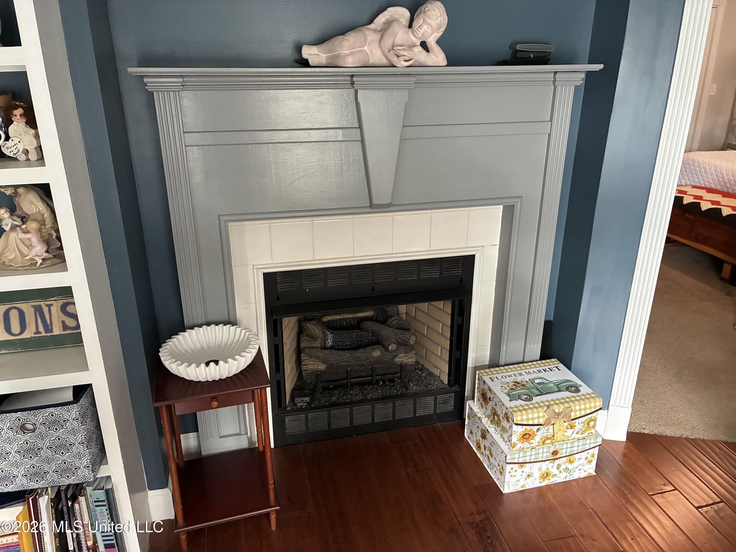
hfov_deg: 67.3
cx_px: 368
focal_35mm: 26
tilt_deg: -21.3
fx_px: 553
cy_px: 276
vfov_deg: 53.1
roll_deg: +0.5
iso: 320
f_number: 1.64
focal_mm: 4.2
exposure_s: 1/40
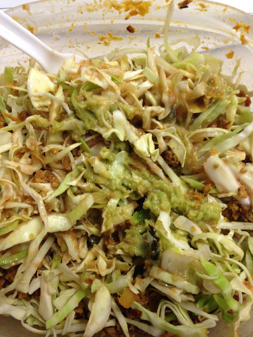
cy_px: 168
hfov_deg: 42.9
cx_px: 126
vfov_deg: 55.4
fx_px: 322
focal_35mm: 33
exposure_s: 1/20
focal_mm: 4.13
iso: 50
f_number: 2.4
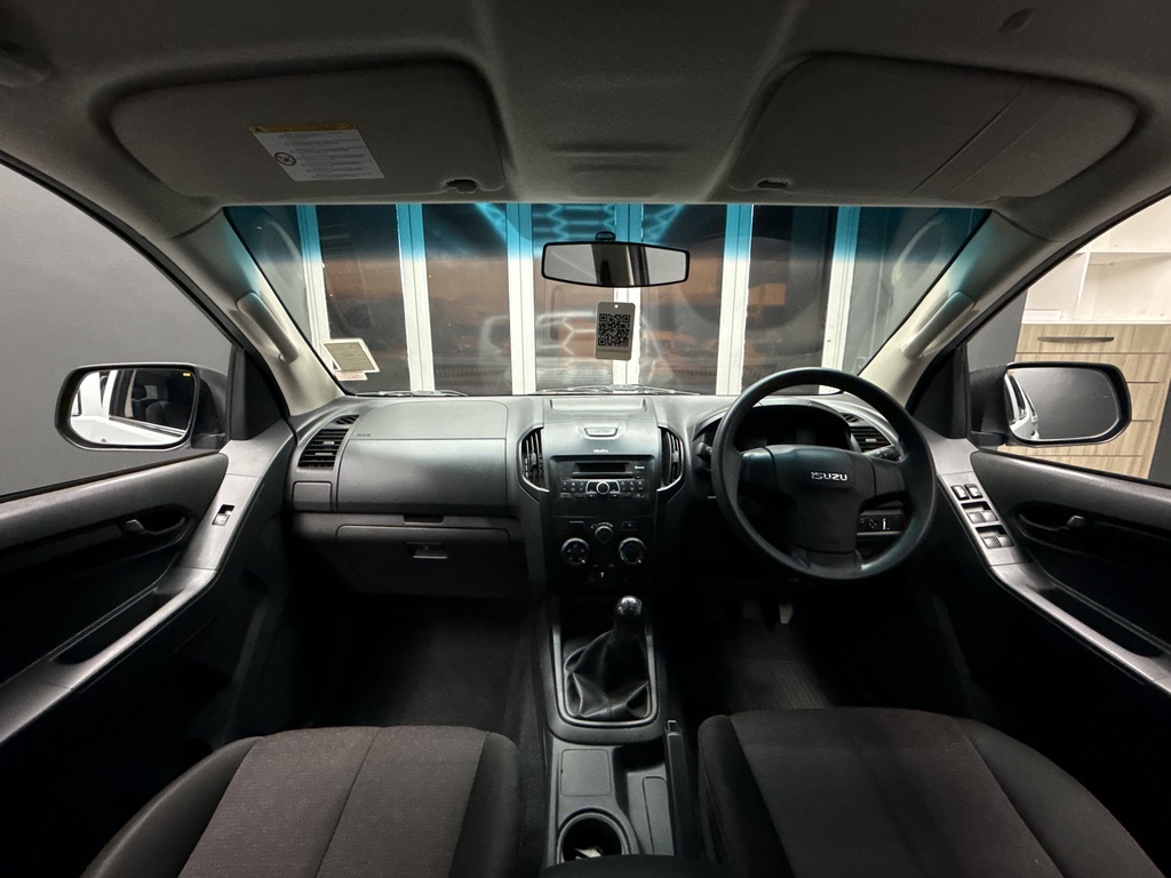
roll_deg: -0.2
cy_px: 439
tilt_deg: -11.9
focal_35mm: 14
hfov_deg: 102.1
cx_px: 586
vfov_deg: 85.7
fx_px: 474
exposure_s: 1/50
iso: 500
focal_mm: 2.22
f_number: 2.2
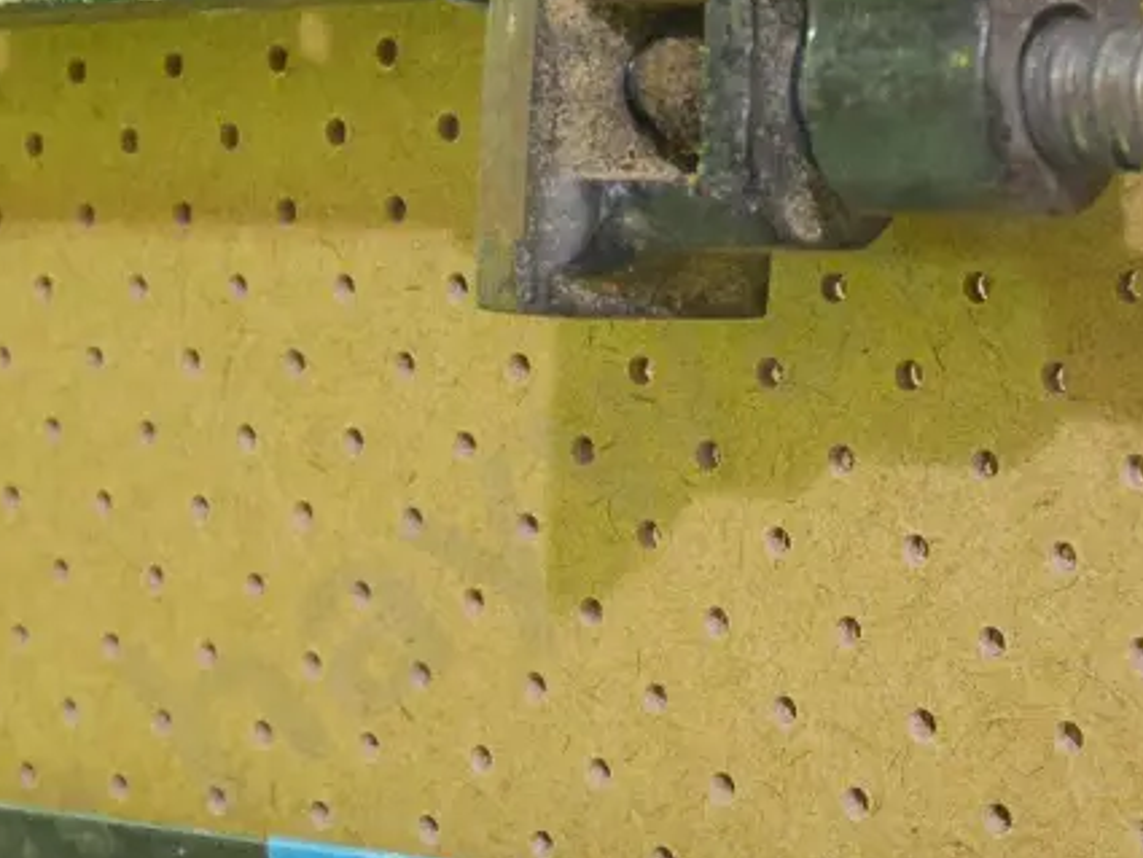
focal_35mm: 106
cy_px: 391
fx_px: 3501
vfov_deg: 14.0
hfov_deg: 18.5
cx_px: 688
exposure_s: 1/20
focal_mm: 22
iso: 3200
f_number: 4.9
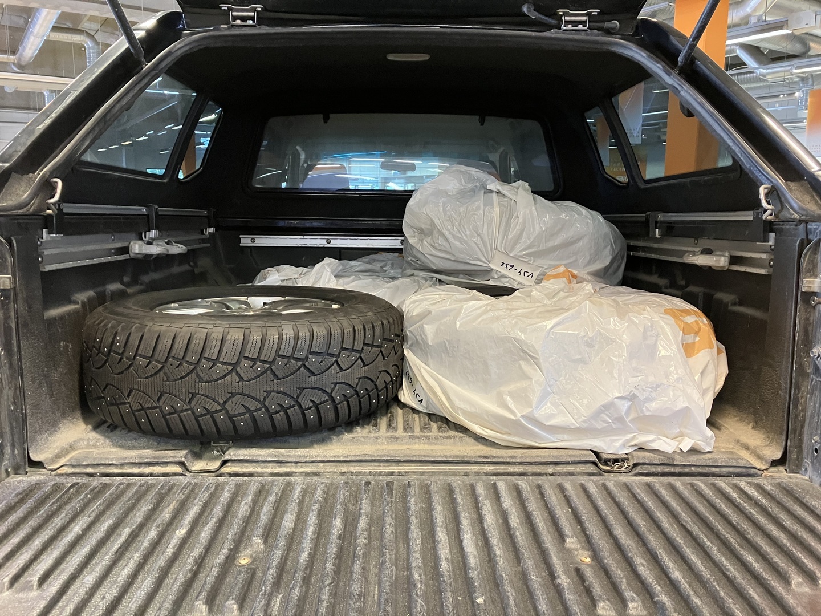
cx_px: 410
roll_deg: -0.7
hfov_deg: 63.4
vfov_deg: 49.7
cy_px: 308
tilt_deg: -8.6
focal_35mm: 28
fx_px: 664
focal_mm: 3.99
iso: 250
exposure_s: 1/50
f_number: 1.8
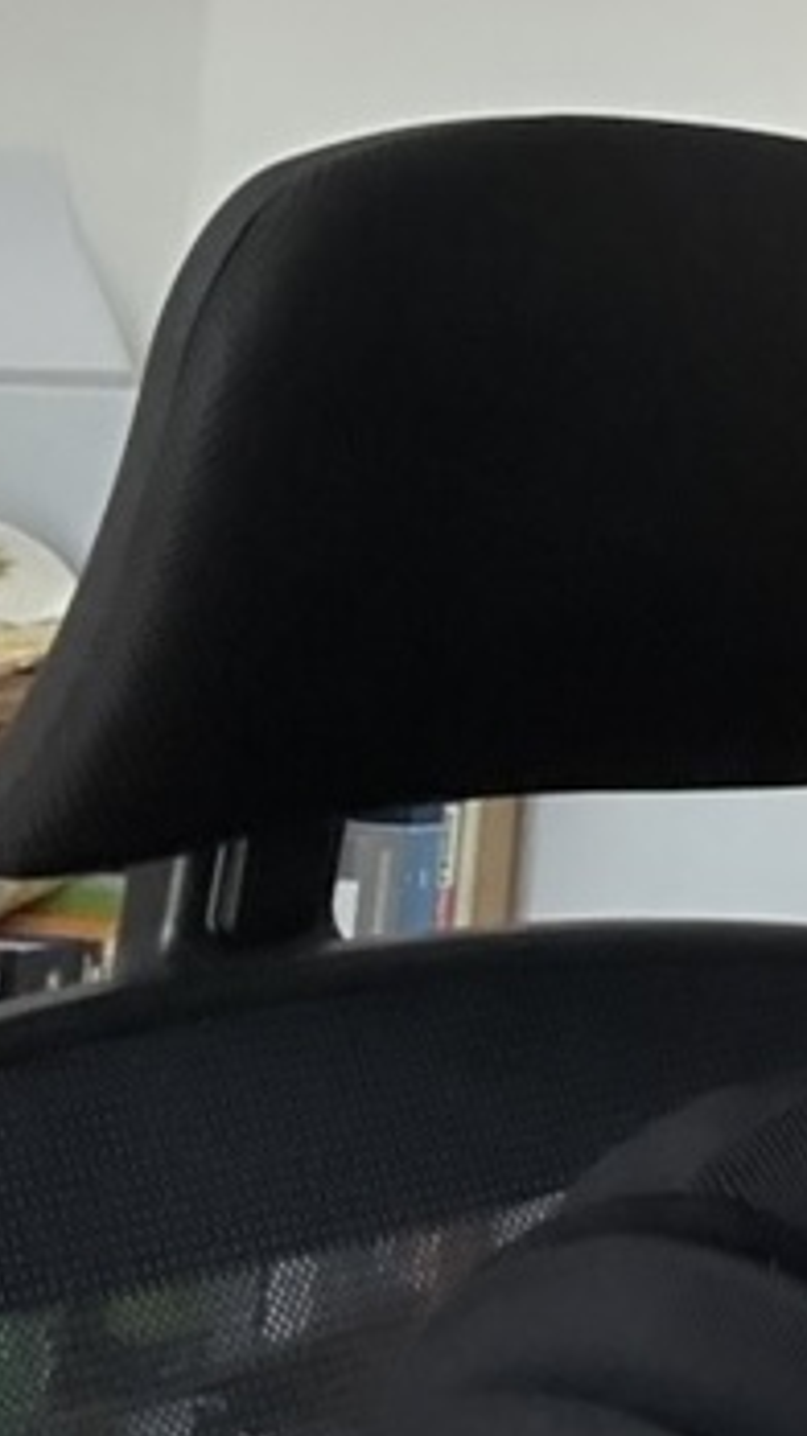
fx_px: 3656
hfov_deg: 11.5
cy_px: -202
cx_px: 1548
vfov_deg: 21.0
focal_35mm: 96
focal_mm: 2.69
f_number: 1.9
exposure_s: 1/60
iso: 250
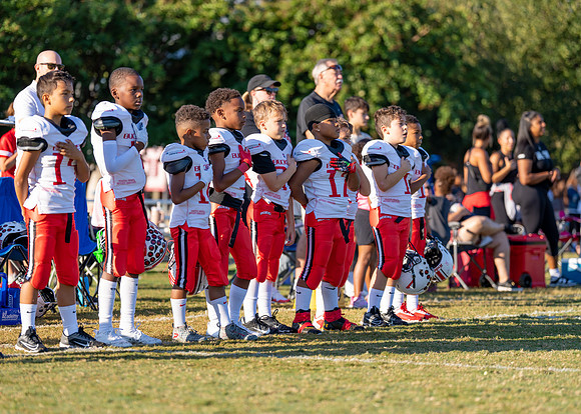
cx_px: 290
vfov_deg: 10.7
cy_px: 207
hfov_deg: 15.0
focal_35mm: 134
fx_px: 2213
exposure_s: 1/800
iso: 100
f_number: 2.8
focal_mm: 128
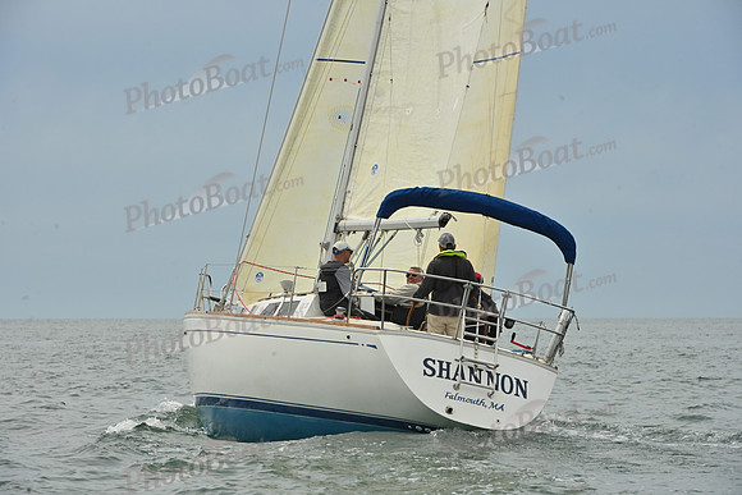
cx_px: 371
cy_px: 248
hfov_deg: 10.3
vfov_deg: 6.9
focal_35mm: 200
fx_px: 4123
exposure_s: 1/800
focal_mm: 200
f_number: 13
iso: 320
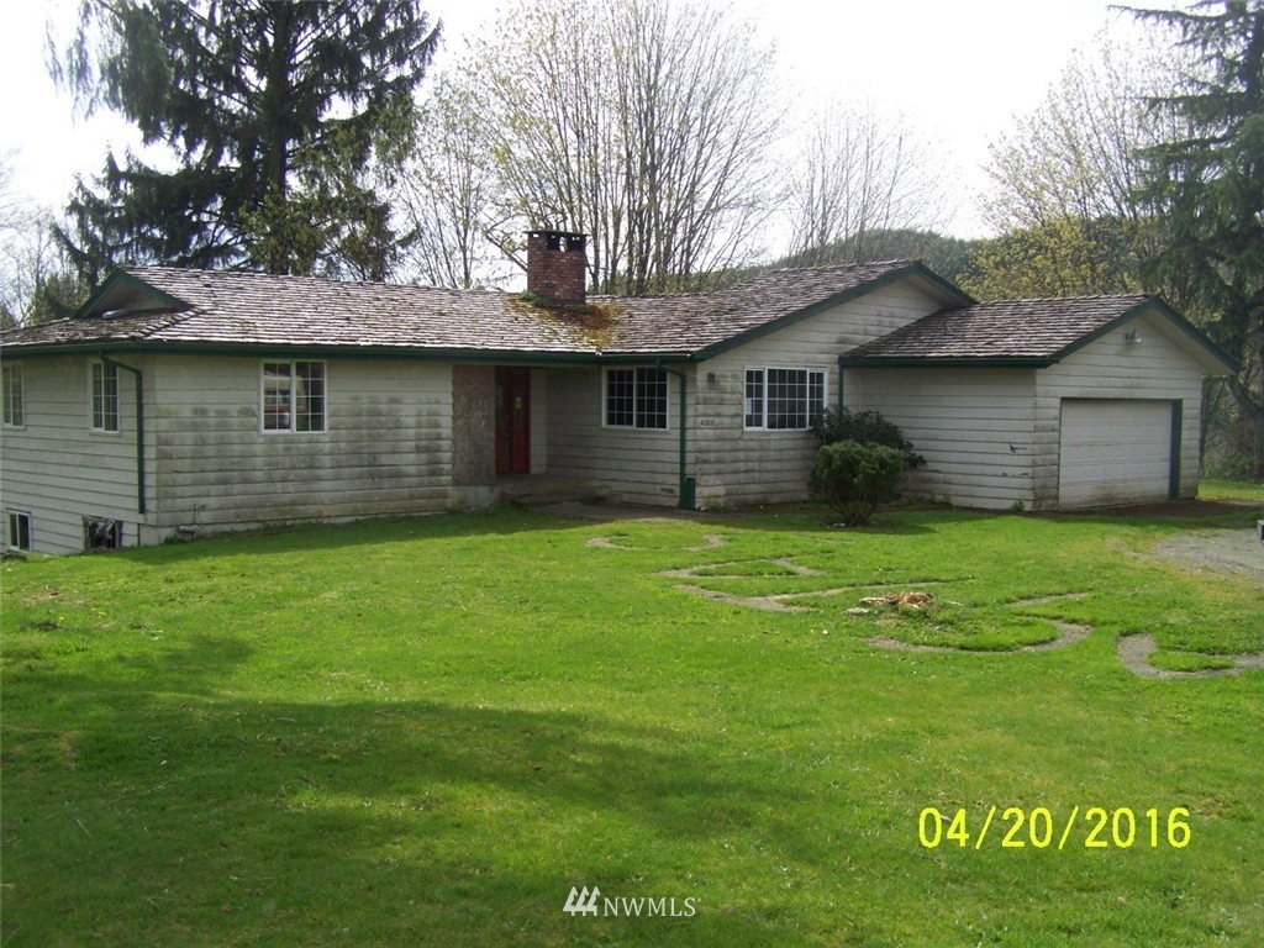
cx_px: 632
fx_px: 1388
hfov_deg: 49.0
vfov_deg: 37.7
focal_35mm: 38
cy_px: 474
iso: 64
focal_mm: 6.3
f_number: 4
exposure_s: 1/320
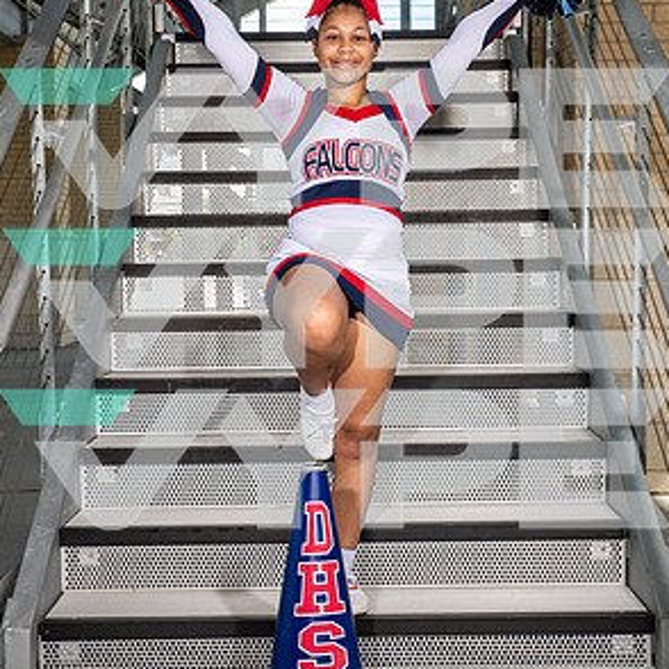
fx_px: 1421
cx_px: 339
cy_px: 300
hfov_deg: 26.5
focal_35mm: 65
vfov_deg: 26.5
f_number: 7.1
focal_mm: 50
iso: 200
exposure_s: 1/320
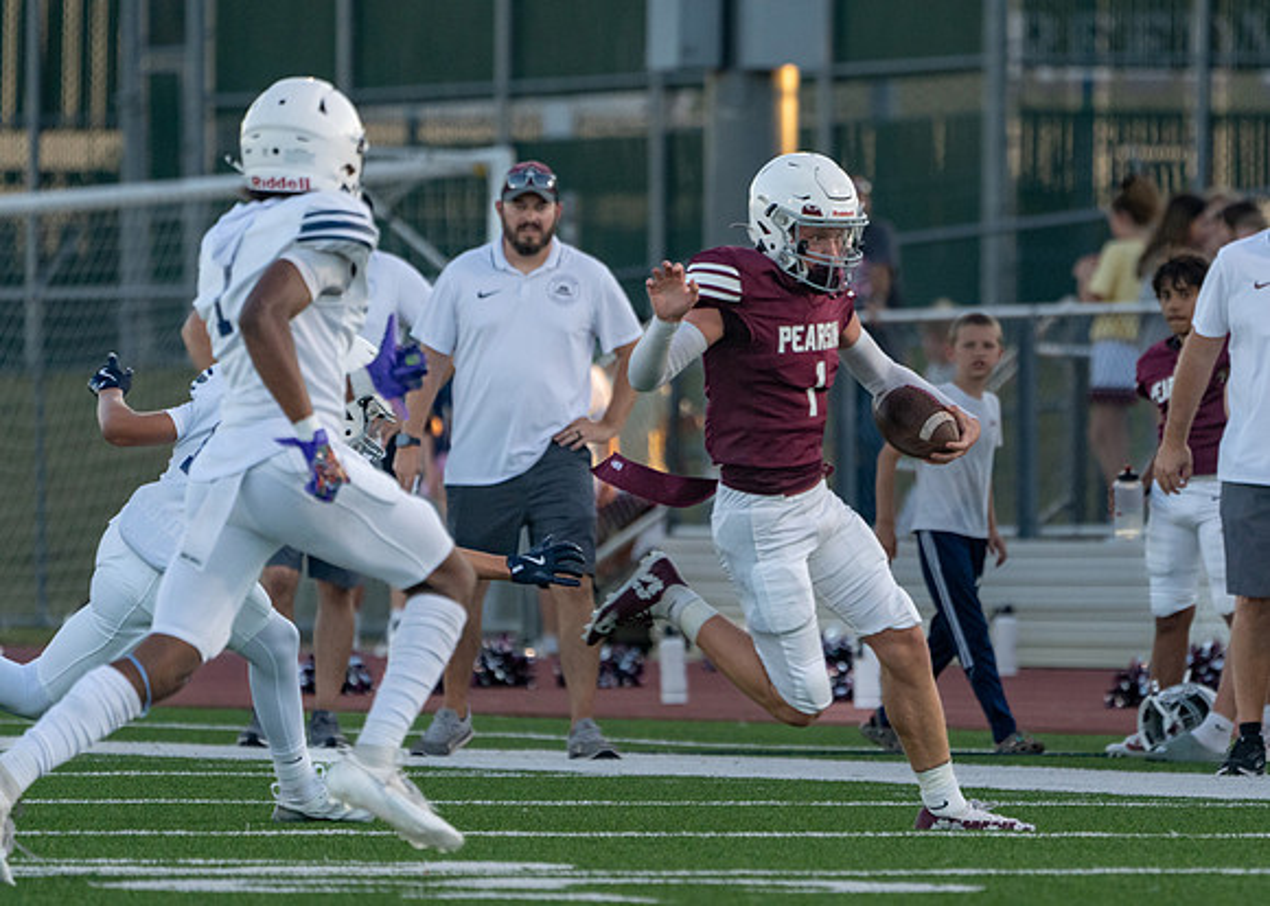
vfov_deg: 2.5
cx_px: 885
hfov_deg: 3.5
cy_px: 377
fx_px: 20789
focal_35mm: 576
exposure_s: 1/1250
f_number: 5.6
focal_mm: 400
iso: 1600
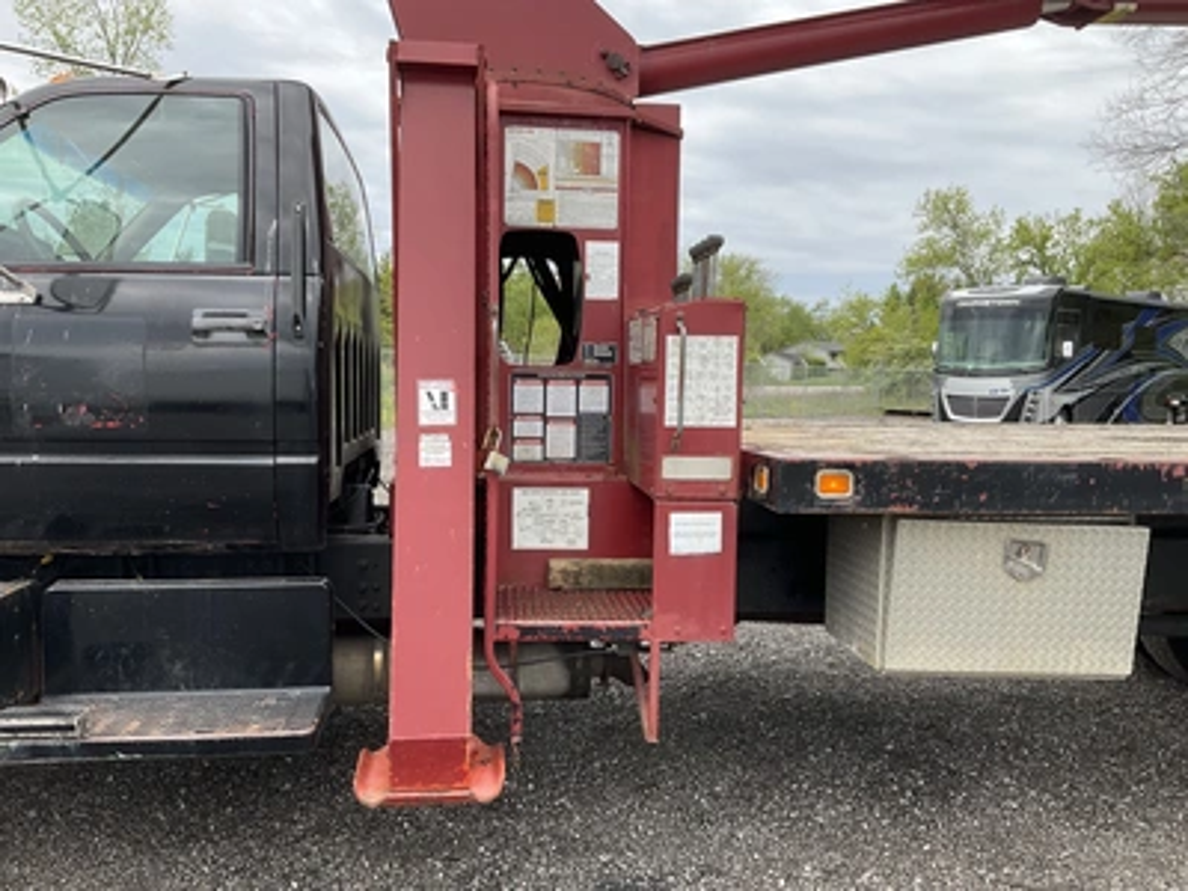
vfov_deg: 48.2
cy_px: 446
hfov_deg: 61.7
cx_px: 594
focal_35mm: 29
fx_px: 995
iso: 25
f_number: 1.8
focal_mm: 3
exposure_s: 1/435
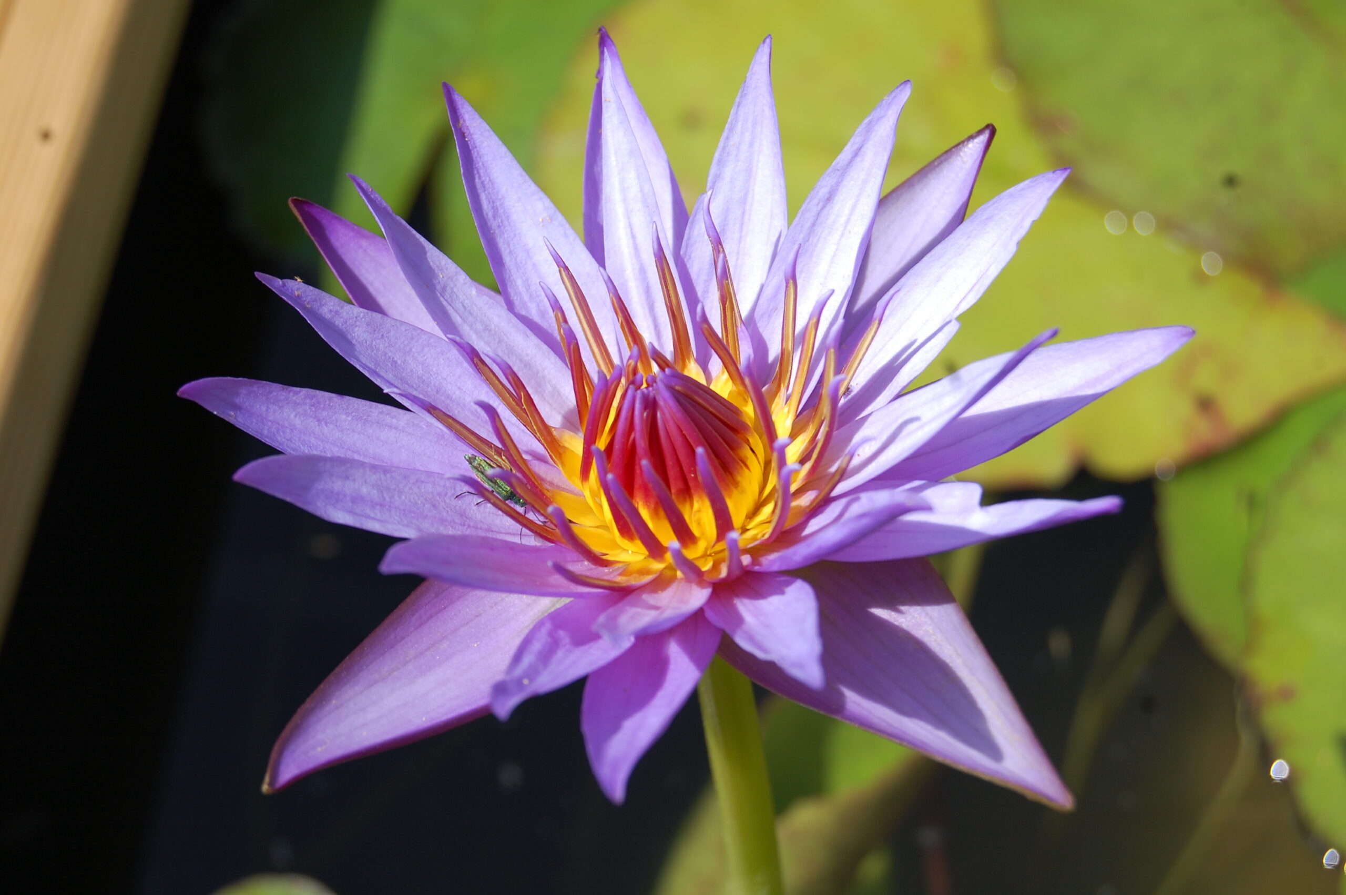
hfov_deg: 24.6
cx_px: 673
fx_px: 3082
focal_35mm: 82
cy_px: 448
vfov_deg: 16.5
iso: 200
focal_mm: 55
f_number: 9
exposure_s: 1/320
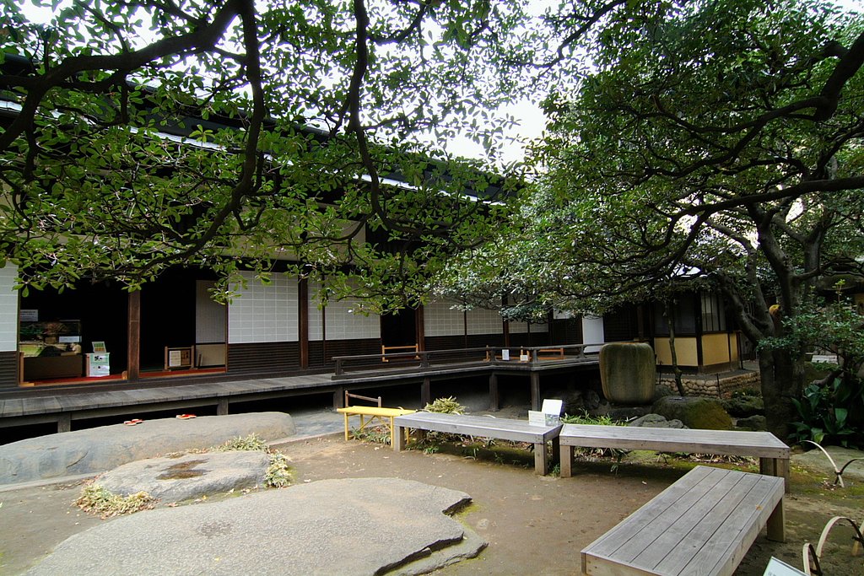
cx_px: 432
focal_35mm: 21
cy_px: 288
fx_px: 504
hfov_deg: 81.2
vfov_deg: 59.5
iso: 200
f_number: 6.7
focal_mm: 14
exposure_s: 1/30
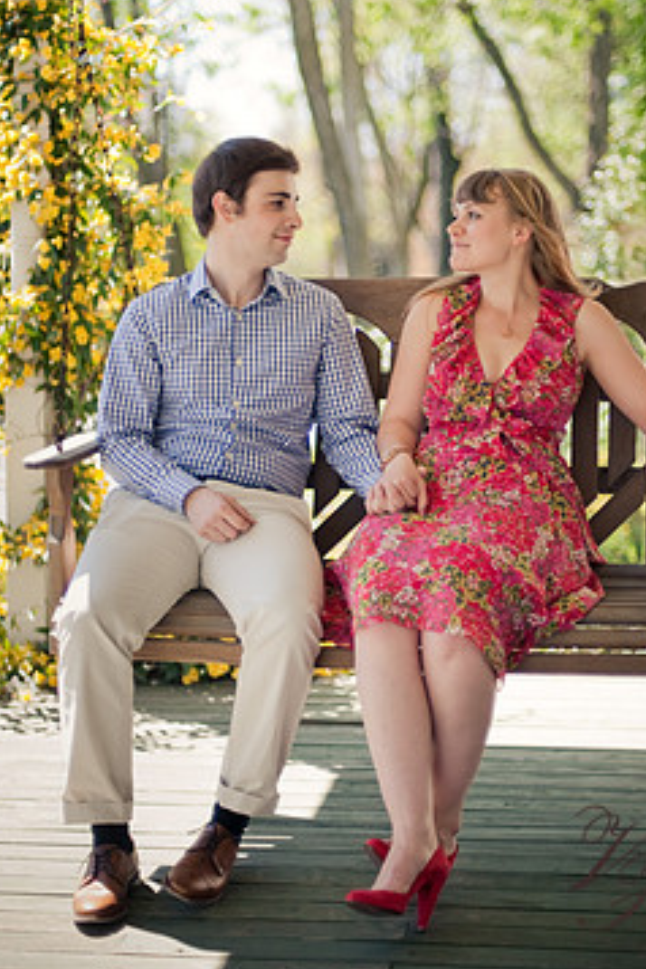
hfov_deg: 21.6
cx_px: 343
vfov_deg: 31.8
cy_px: 375
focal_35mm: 63
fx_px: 1696
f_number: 1.4
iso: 200
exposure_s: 1/1600
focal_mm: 50
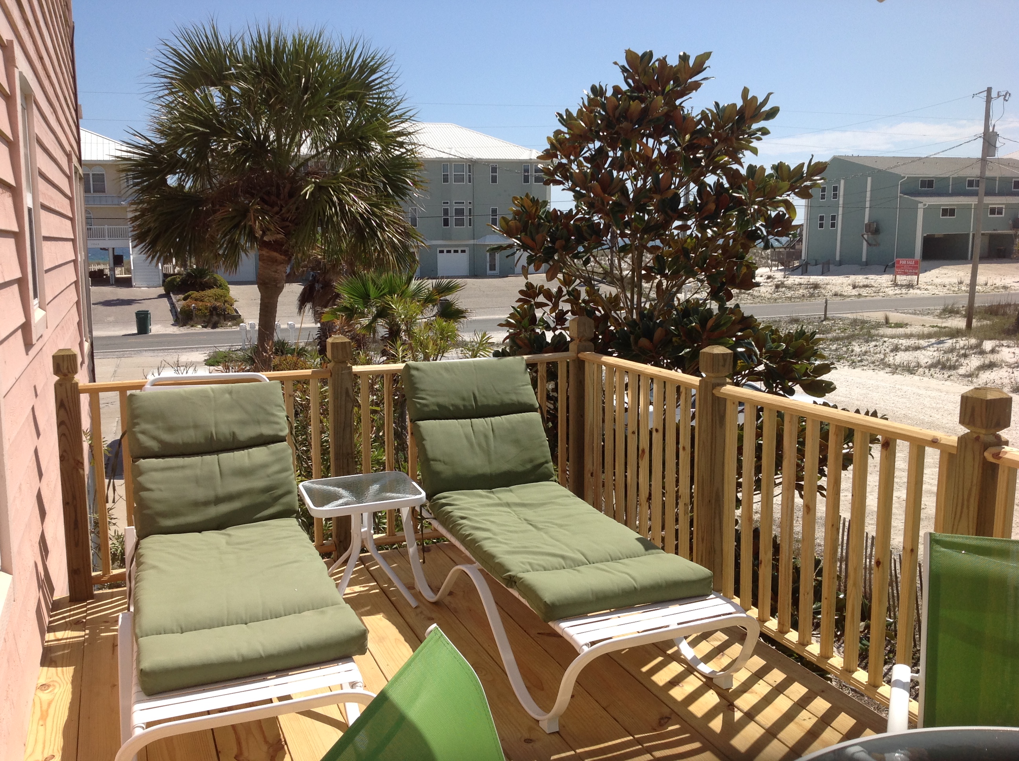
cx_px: 510
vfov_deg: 40.6
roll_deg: +0.7
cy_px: 380
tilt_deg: -11.2
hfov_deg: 52.7
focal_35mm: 35
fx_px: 1029
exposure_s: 1/2160
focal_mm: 4.28
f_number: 2.4
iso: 50
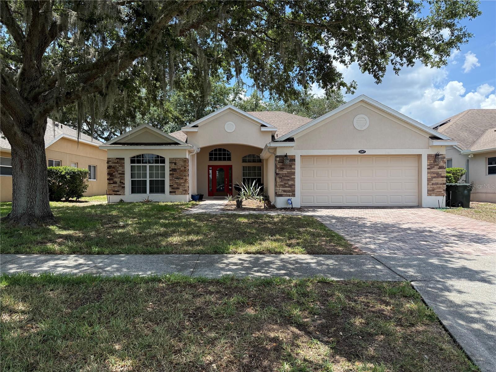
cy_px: 186
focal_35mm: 24
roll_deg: +0.4
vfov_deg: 56.8
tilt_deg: -0.7
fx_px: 344
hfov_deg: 71.6
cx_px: 248
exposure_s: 1/2525
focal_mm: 6.76
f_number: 1.78
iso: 100
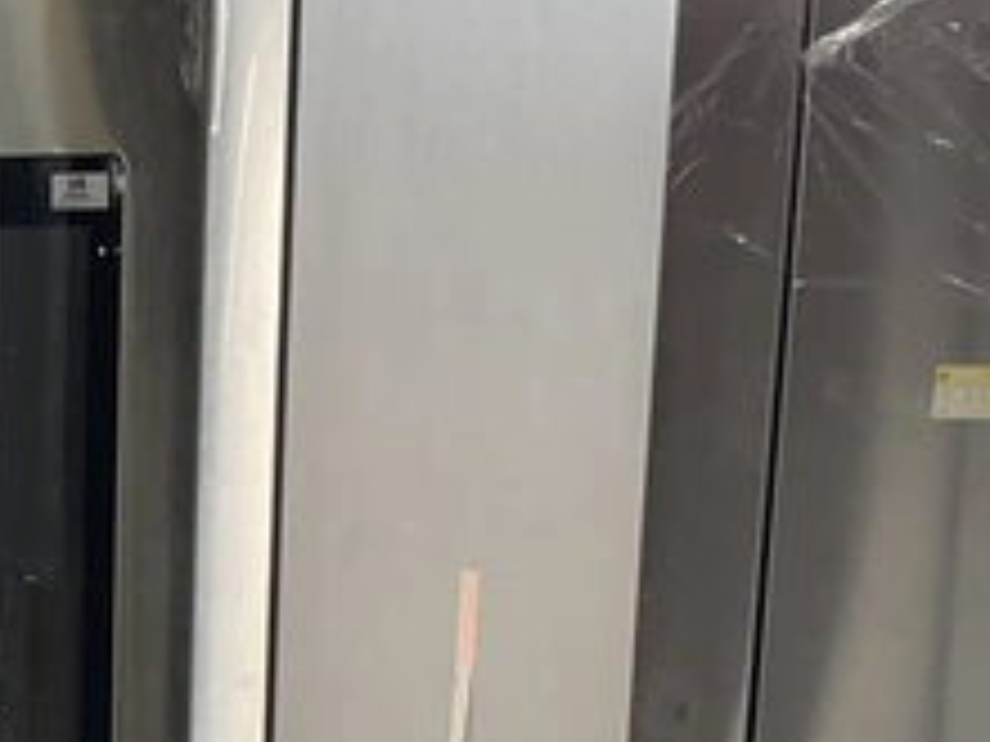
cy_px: 960
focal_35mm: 99
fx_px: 2831
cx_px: -94
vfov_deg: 14.3
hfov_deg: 19.0
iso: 64
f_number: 1.8
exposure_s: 1/89
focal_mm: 3
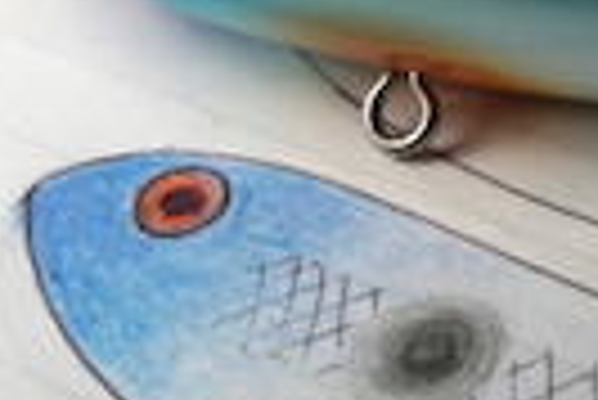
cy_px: 148
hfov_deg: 15.0
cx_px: 611
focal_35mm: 134
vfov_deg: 10.3
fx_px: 2228
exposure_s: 1/100
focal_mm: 6.3
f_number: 6.6
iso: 64
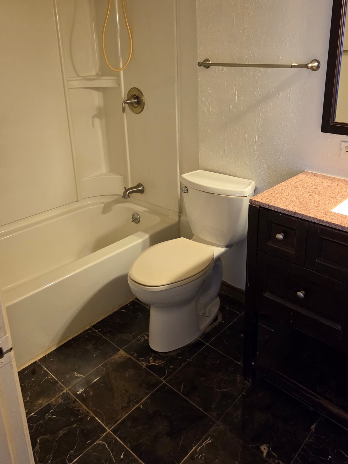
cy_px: 174
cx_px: 197
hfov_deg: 48.1
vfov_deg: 60.8
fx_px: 389
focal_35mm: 29
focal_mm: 5.4
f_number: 1.8
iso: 800
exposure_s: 1/120
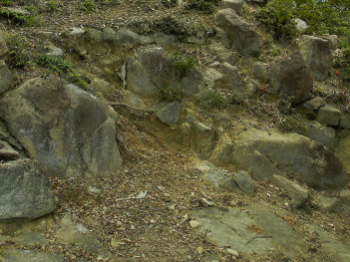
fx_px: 576
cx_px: 105
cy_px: 33
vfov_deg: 25.0
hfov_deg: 33.4
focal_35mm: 57
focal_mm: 4.5
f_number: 3.1
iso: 80
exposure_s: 1/160
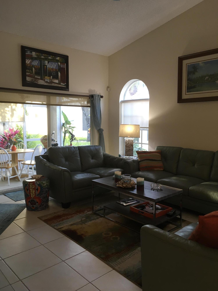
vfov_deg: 61.7
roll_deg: +0.5
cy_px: 146
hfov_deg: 48.2
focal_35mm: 29
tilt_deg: -6.5
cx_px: 109
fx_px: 244
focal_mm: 4.15
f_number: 2.2
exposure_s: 1/30
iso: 64
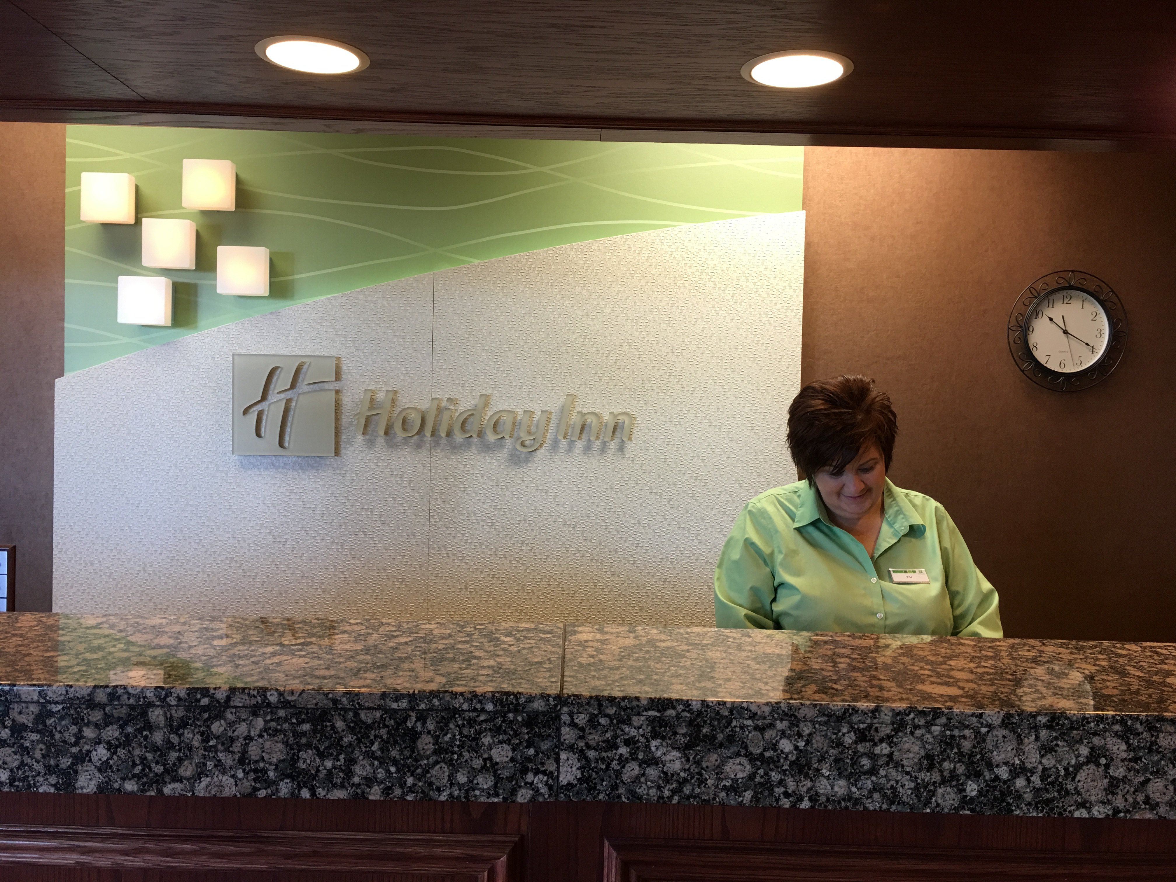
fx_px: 985
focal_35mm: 29
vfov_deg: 48.2
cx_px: 588
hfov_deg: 61.7
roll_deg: -1.9
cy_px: 441
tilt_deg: -0.7
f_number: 2.2
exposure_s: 1/15
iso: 32
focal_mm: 4.15
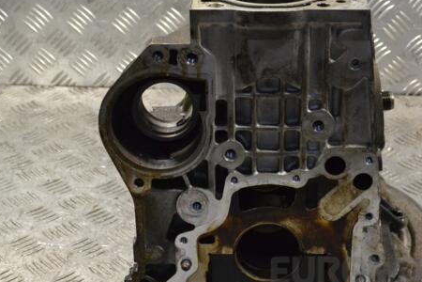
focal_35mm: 76
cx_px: 253
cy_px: 146
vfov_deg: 17.9
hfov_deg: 26.6
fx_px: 891
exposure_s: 1/250
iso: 3200
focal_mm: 38
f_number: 8
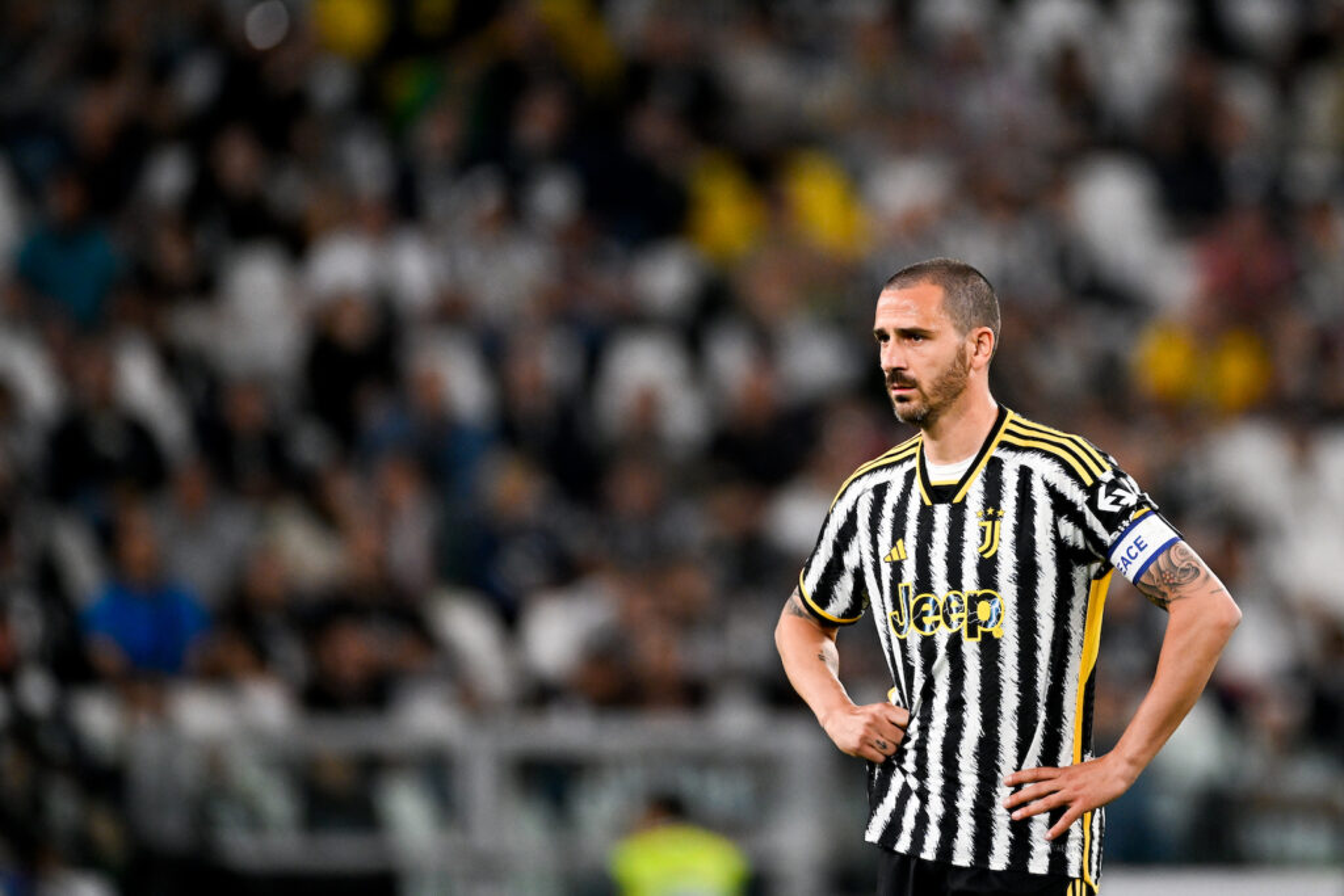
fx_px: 20908
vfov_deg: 2.5
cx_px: 672
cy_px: 448
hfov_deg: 3.7
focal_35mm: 560
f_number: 4
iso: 2500
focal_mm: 560
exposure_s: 1/1250
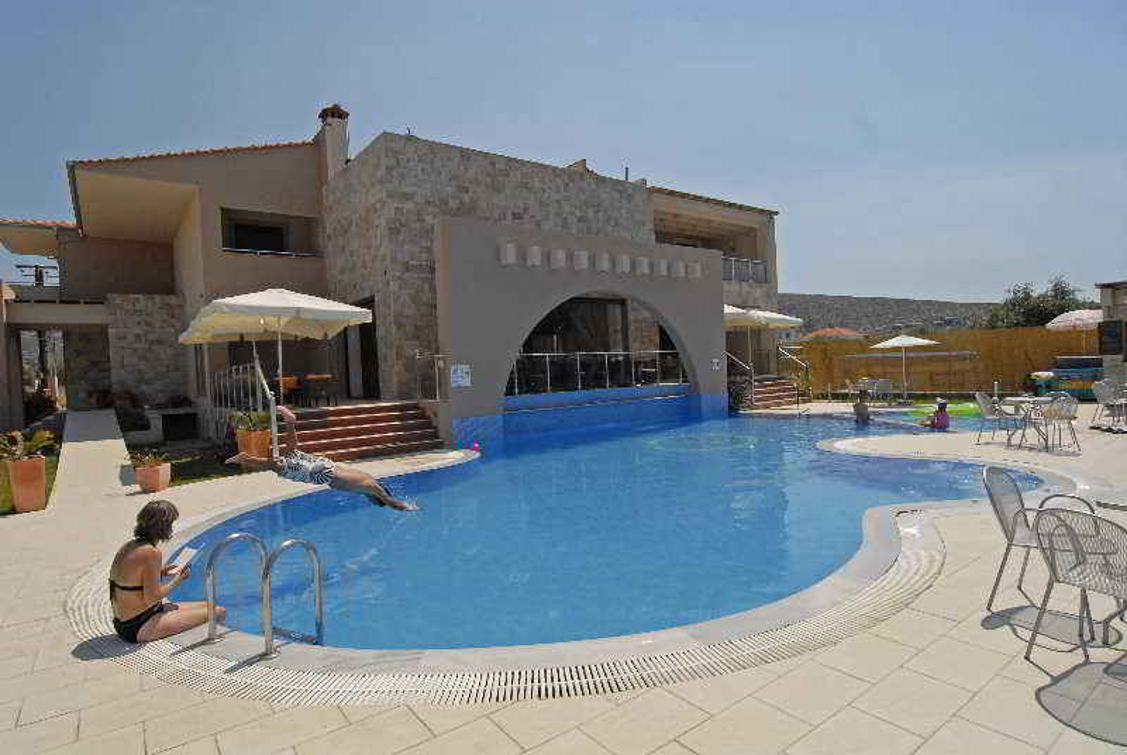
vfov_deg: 67.6
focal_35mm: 18
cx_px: 564
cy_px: 378
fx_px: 564
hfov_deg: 89.9
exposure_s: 1/640
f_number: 13
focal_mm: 12
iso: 400
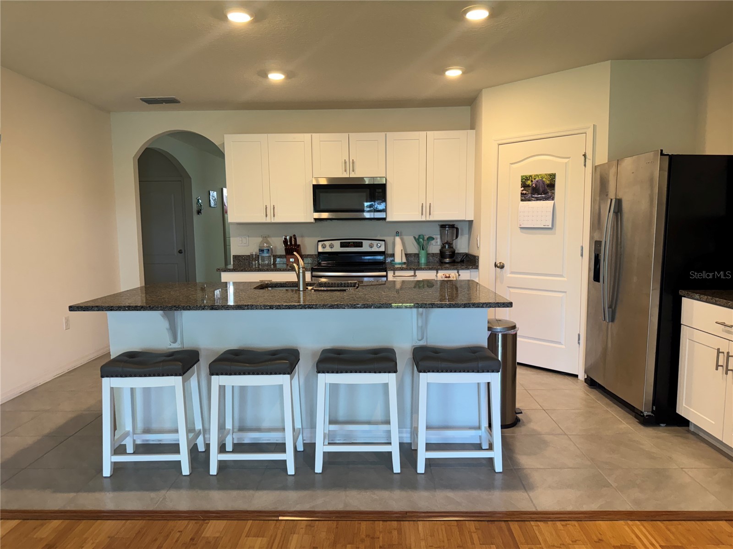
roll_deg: +0.6
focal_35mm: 24
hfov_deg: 71.6
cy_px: 274
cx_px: 366
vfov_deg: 56.8
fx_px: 508
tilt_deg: -6.9
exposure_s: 1/120
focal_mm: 6.76
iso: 200
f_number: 1.78
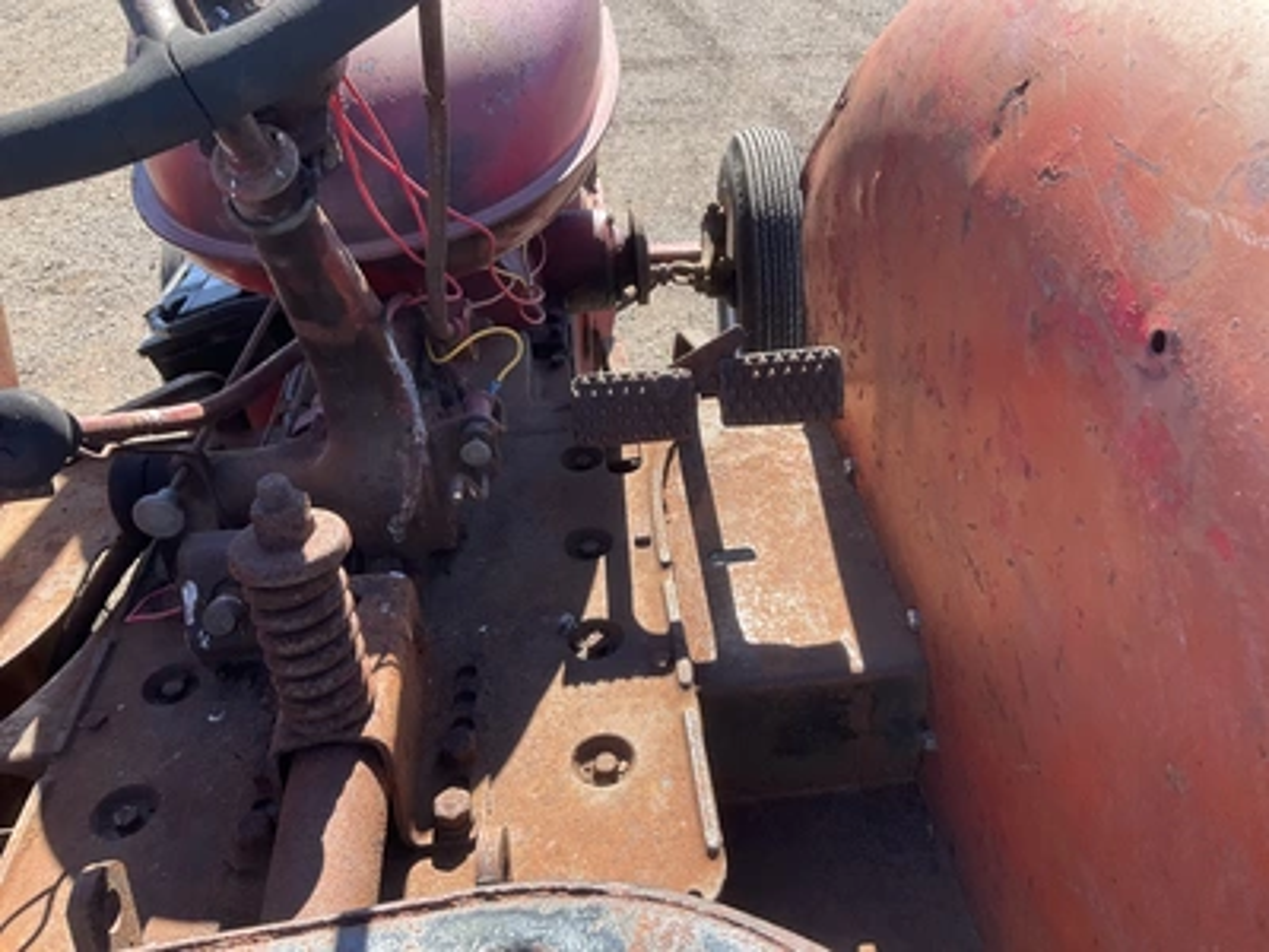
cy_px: 476
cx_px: 634
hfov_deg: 61.7
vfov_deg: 48.2
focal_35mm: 29
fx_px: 1063
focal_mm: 3
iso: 25
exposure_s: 1/454
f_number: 1.8
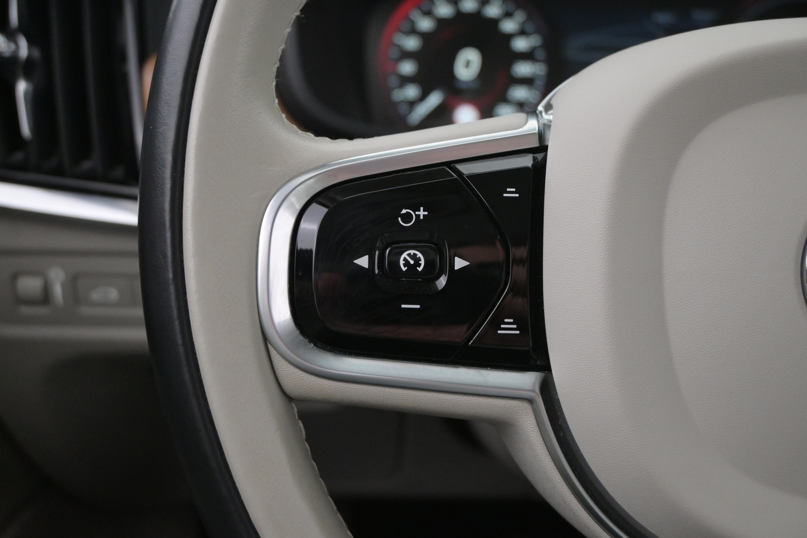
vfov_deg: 32.4
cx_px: 404
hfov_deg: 47.2
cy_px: 269
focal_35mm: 41
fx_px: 925
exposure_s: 1/40
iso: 2800
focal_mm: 27.5
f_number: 4.5
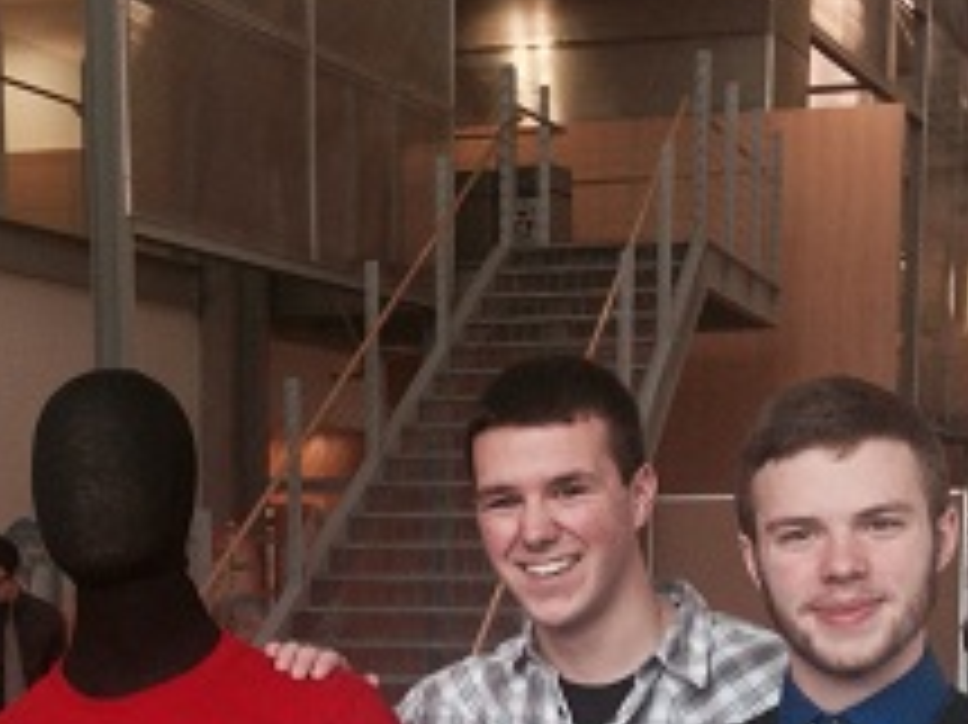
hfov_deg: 19.6
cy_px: 960
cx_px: 378
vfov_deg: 14.1
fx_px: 2795
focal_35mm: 100
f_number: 2.4
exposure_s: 1/20
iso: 80
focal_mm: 4.12
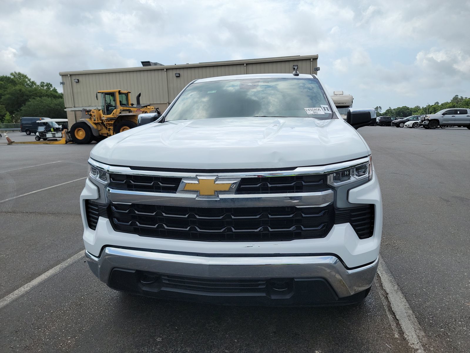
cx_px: 235
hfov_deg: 71.6
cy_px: 176
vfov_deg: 56.8
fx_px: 326
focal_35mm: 24
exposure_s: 1/1063
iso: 50
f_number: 1.8
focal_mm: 6.7
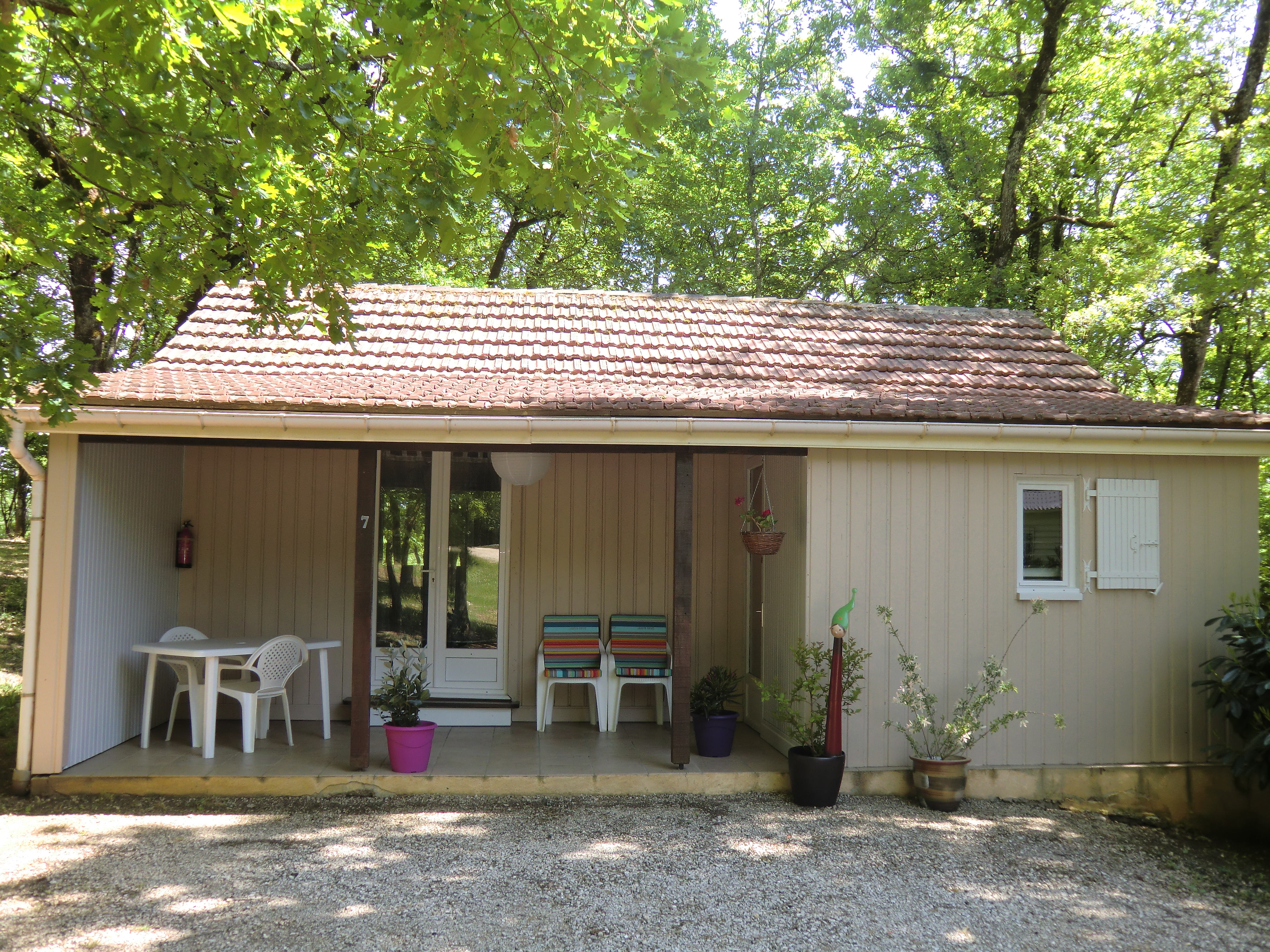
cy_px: 476
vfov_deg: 48.2
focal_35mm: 29
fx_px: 1064
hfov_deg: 61.7
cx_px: 635
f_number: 3.5
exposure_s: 1/80
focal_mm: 5.2
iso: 64
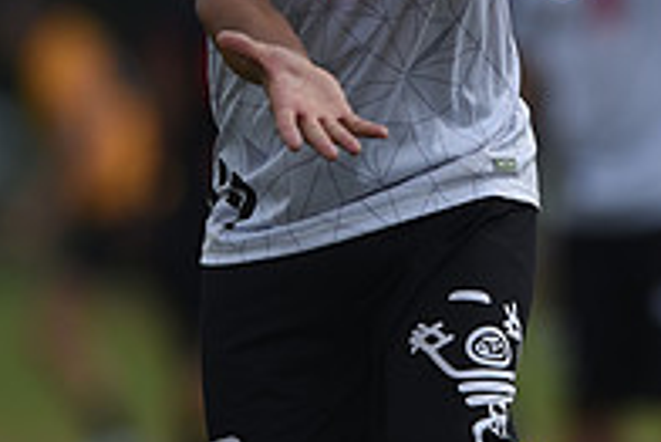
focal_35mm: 1181
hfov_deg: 1.7
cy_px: -20
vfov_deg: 1.2
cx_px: 449
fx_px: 21700
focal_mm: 400
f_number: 2.8
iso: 100
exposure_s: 1/2500
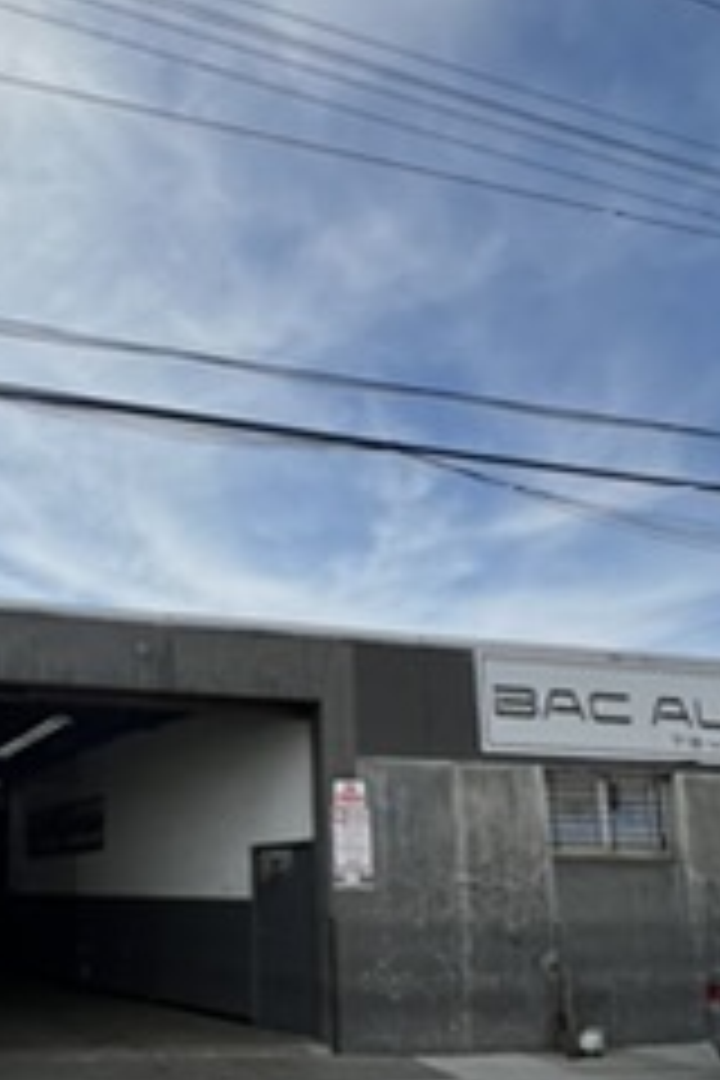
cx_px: 130
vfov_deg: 65.1
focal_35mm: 27
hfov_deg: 45.2
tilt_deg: +11.9
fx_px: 810
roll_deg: -0.3
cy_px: 742
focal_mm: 1.57
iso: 32
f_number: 1.8
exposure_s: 1/2421
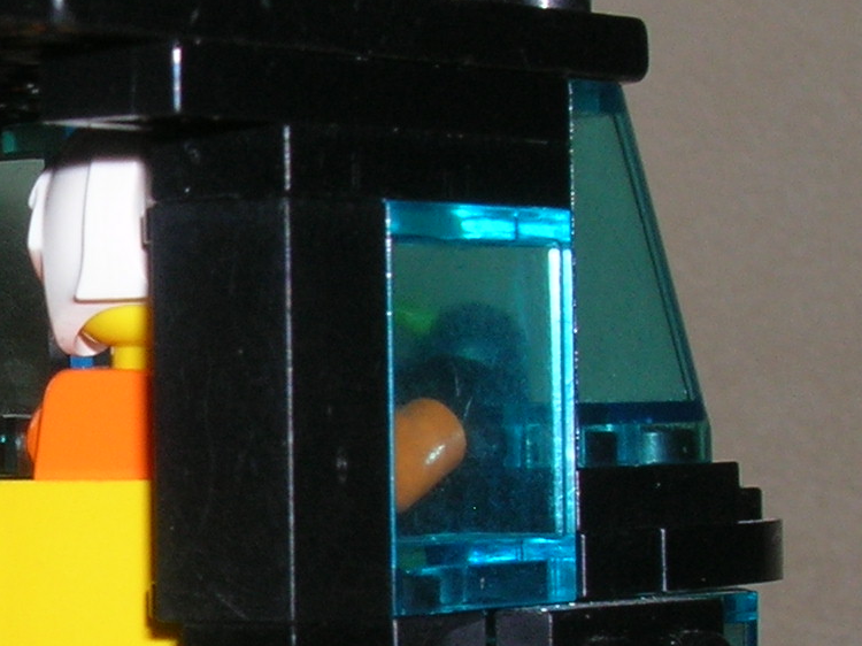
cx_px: -222
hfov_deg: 12.1
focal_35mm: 159
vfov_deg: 9.3
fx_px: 3958
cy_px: 477
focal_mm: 7.7
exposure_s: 1/60.1
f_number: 5.4
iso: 50
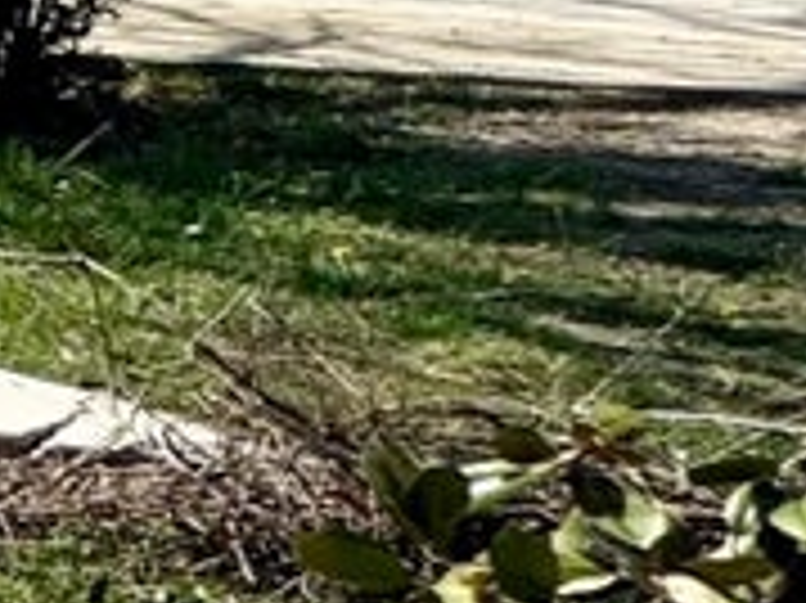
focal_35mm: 107
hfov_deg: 9.0
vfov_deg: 13.7
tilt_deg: -6.4
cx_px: -2168
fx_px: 2490
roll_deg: -0.6
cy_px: 27
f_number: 2.2
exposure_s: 1/1789
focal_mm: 2.22
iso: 50
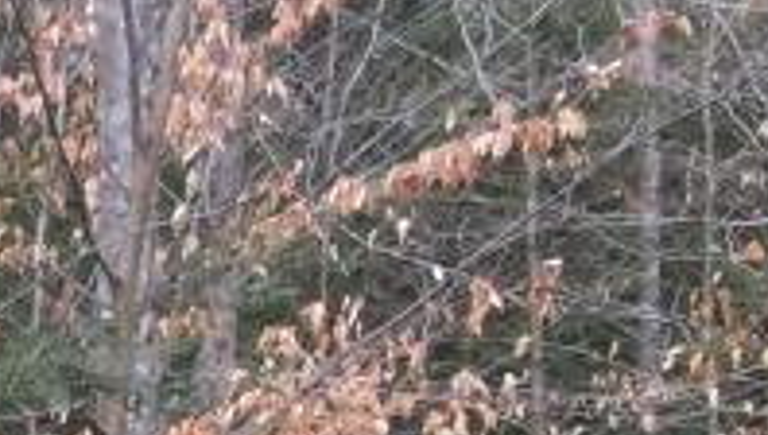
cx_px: -1175
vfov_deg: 6.9
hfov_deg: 10.8
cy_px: 1208
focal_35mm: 163
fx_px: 3324
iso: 32
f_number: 2.2
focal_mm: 4.15
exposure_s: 1/341
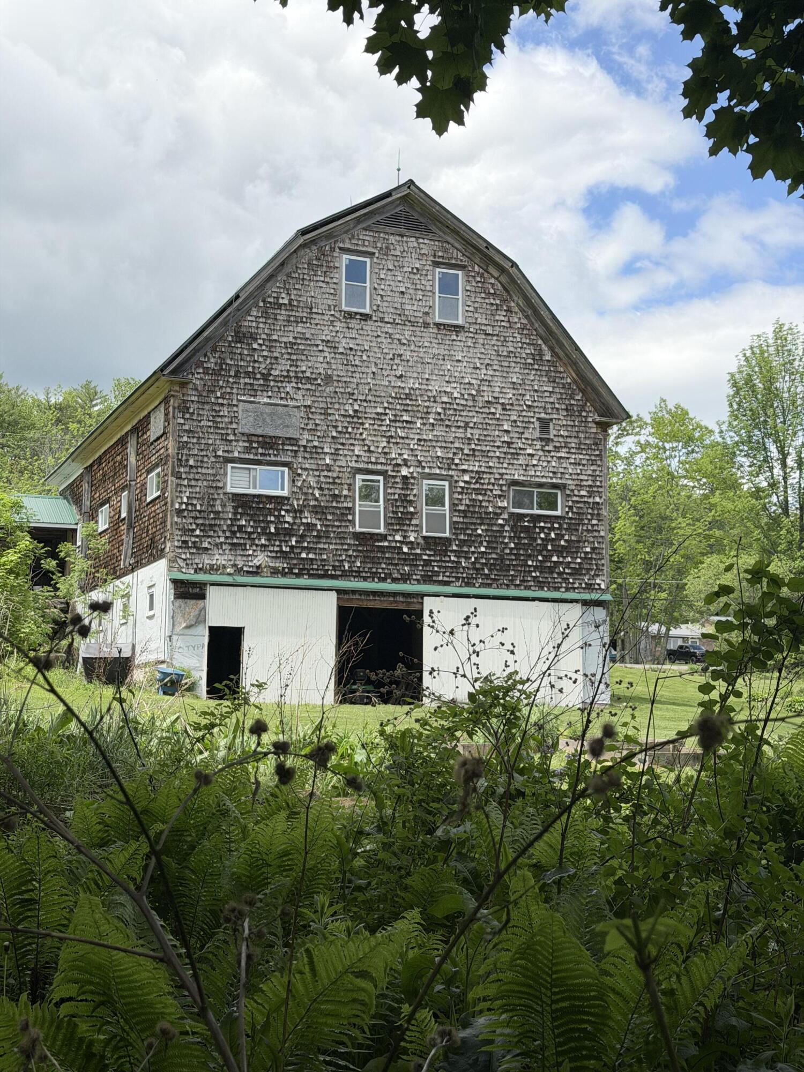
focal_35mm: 48
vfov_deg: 39.7
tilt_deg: +7.8
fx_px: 1486
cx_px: 402
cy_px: 536
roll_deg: -0.9
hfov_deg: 30.3
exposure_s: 1/4098
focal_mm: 6.76
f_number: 1.78
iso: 64
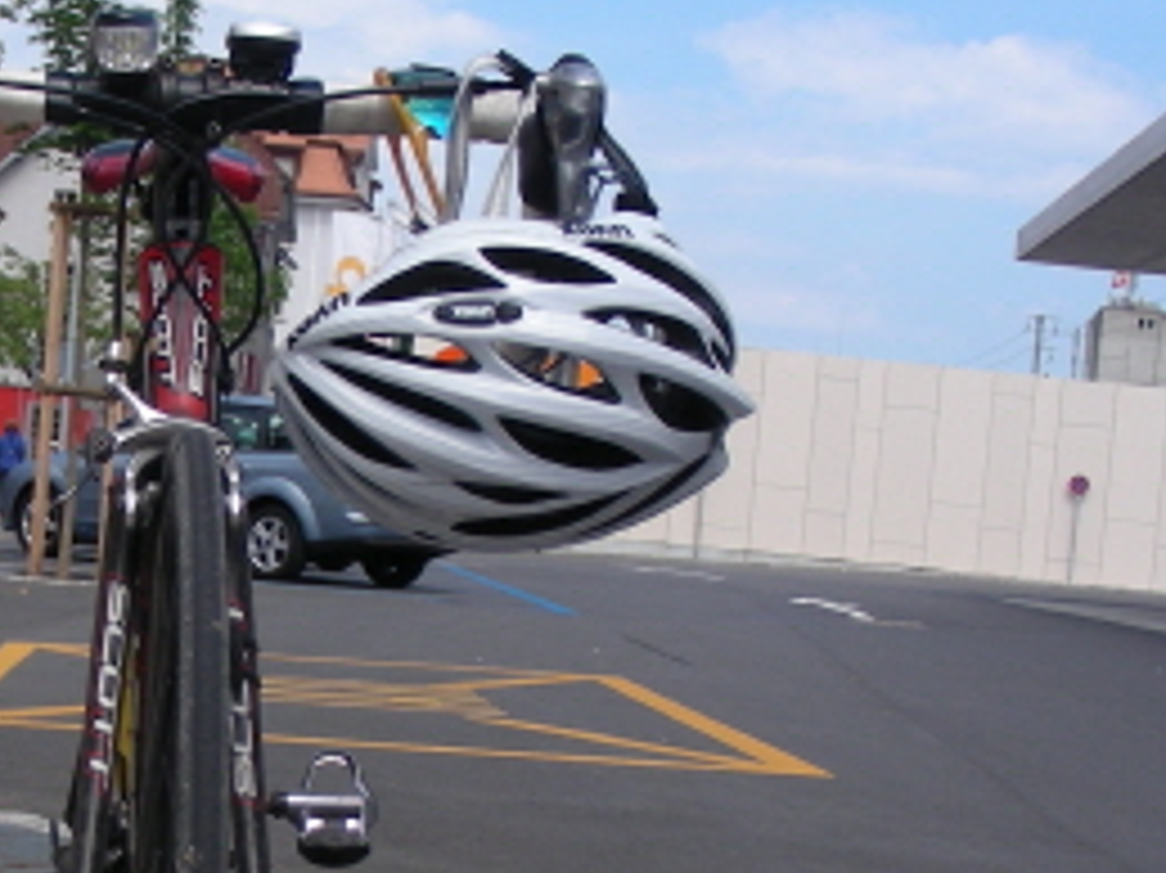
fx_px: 3165
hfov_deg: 20.5
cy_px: 734
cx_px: 140
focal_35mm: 94
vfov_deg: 15.6
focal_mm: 6.3
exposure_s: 1/135
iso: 50
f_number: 4
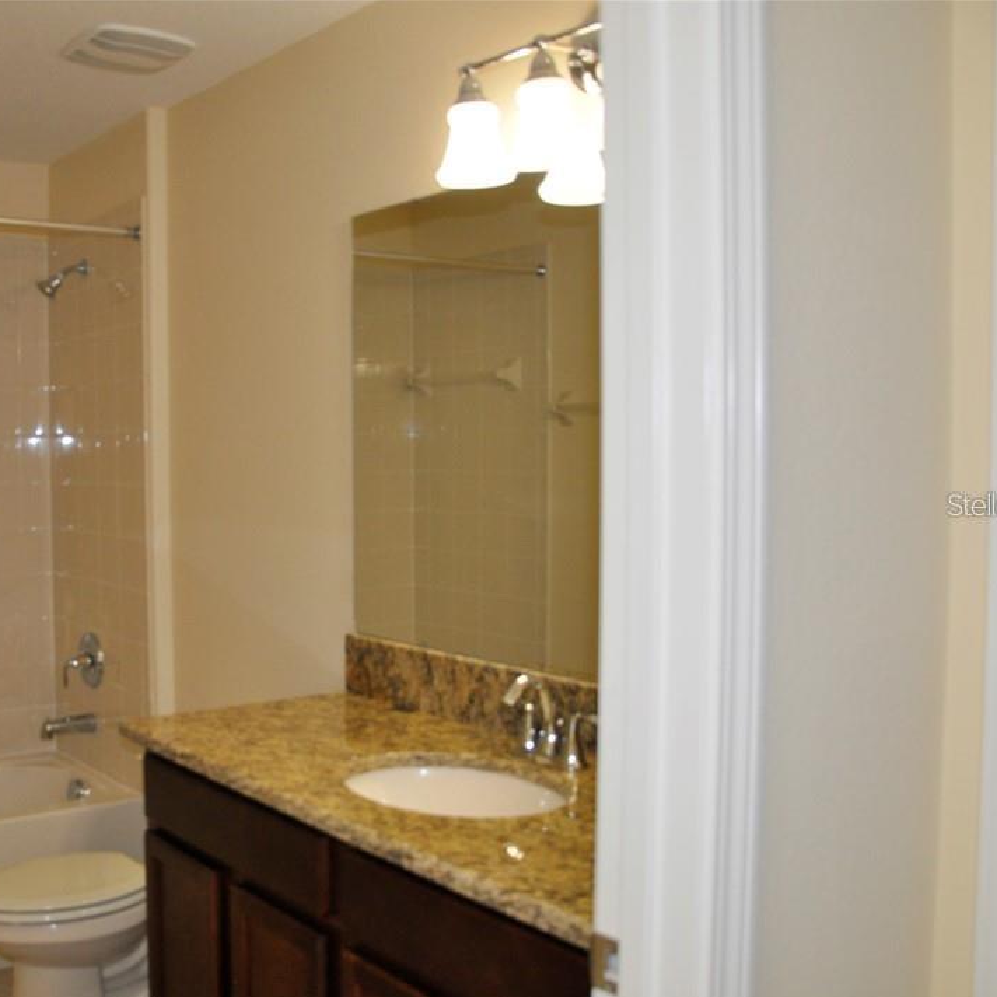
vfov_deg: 47.2
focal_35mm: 35
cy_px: 504
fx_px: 1140
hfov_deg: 46.3
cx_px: 318
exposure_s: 1/125
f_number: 3.5
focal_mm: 18
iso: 800
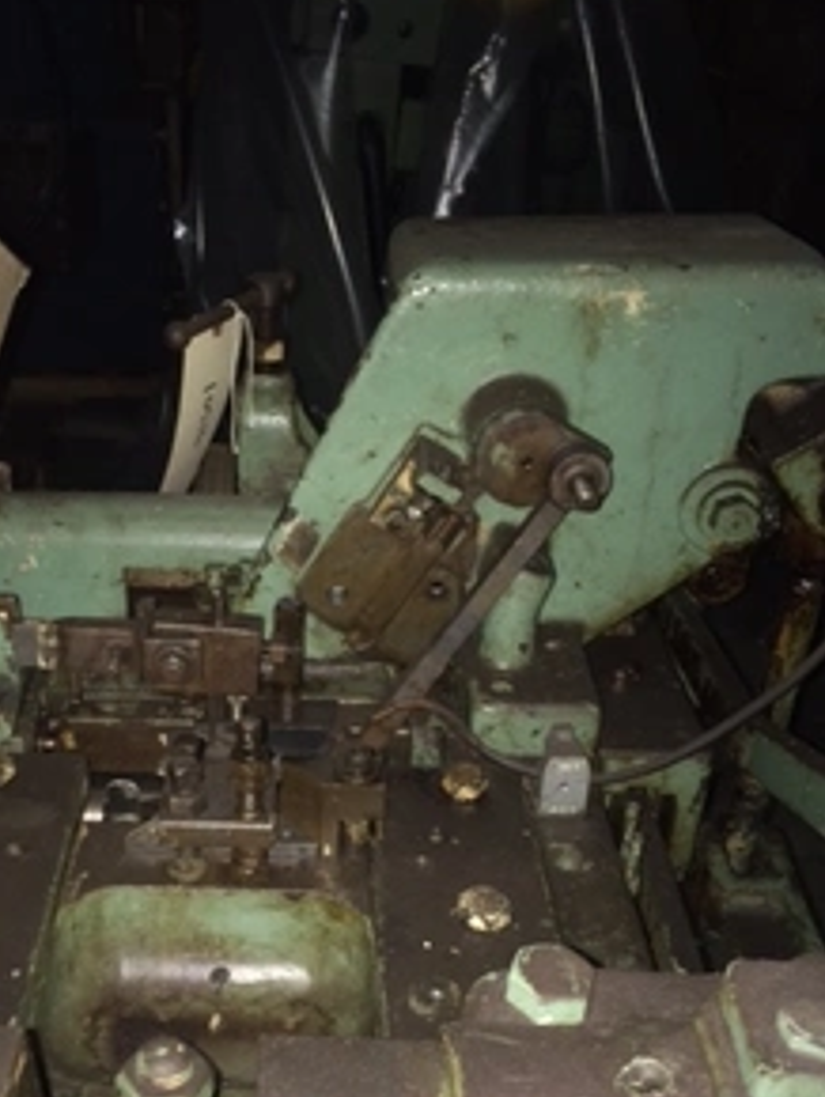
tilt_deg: -32.1
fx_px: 1269
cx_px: 261
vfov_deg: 46.0
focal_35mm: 40
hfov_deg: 35.6
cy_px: 730
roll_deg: +1.0
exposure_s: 1/16
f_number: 2.2
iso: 125
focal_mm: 4.15
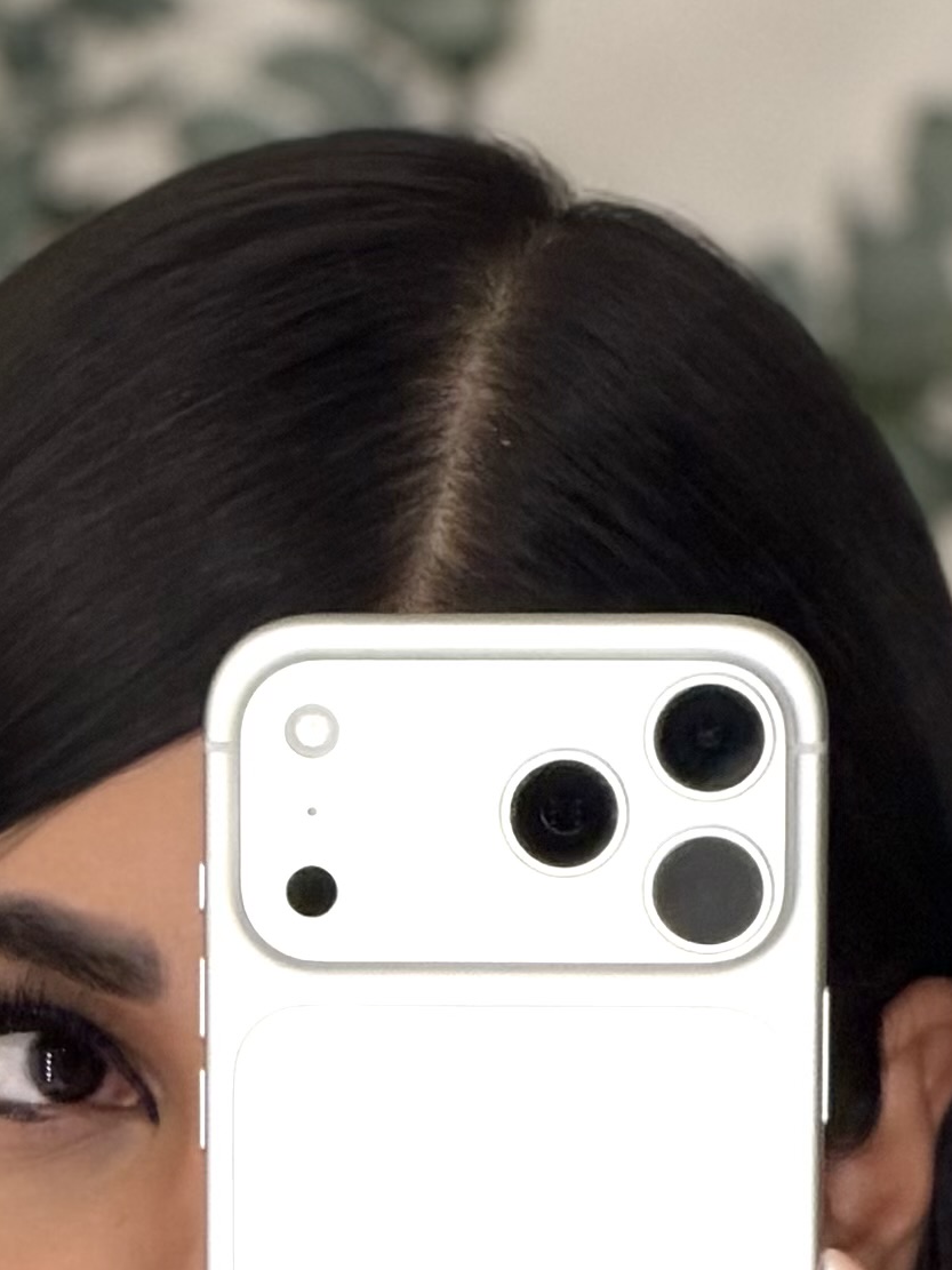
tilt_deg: -7.1
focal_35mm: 514
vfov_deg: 3.8
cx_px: -387
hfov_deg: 2.9
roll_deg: -1.7
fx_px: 18851
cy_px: 3091
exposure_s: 1/100
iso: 64
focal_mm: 16.89
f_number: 2.8
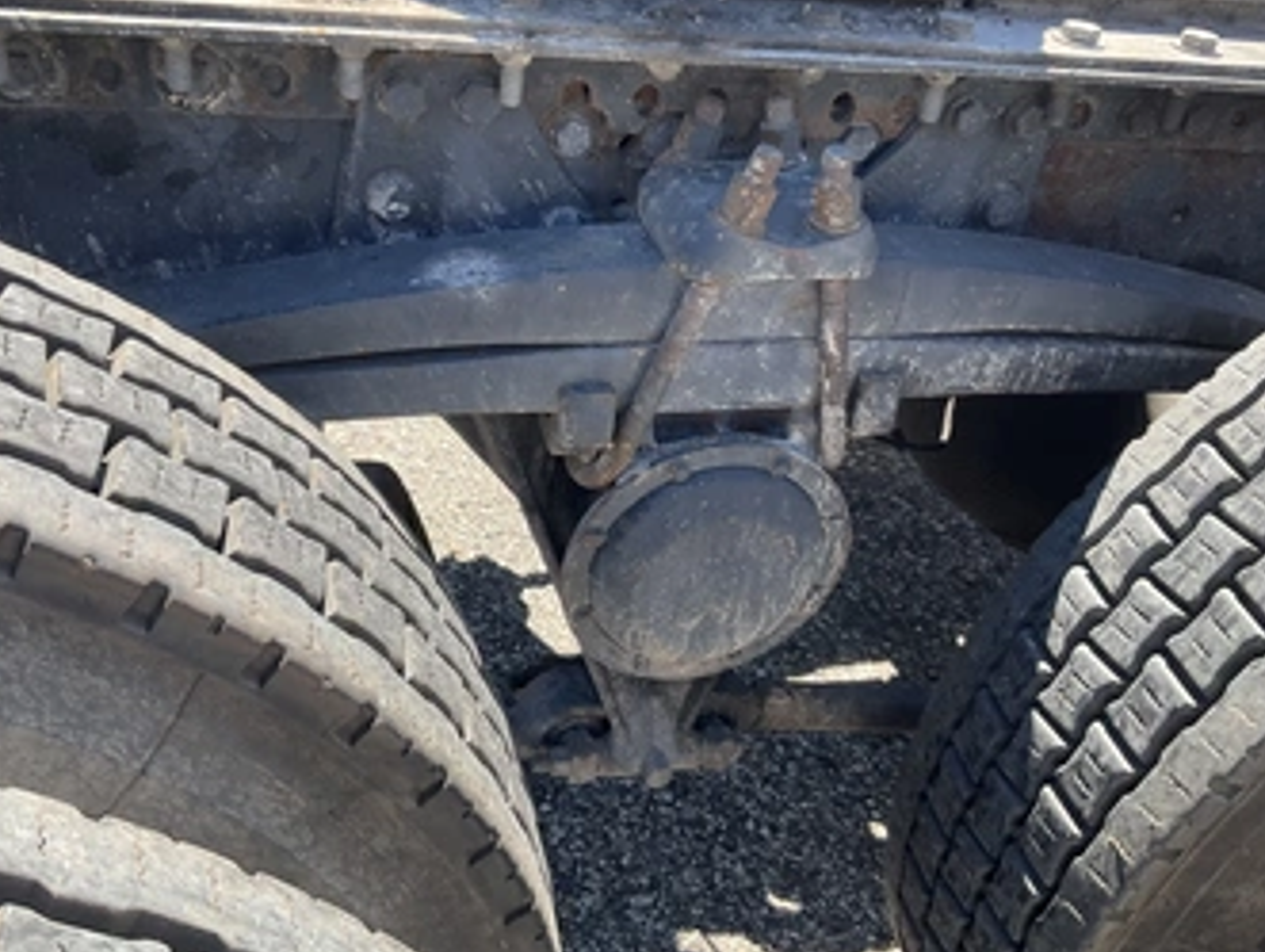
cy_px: 432
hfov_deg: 52.5
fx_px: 1280
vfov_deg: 40.7
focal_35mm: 35
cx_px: 585
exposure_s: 1/338
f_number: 1.8
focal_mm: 3
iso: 25
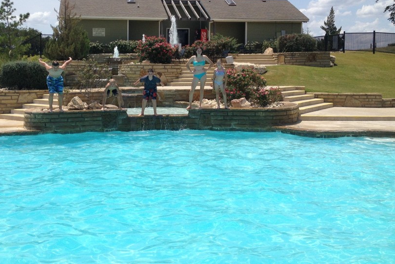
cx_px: 176
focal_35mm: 46
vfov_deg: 29.0
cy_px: 83
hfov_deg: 42.7
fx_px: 505
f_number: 2.4
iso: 50
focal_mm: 4.28
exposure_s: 1/2907
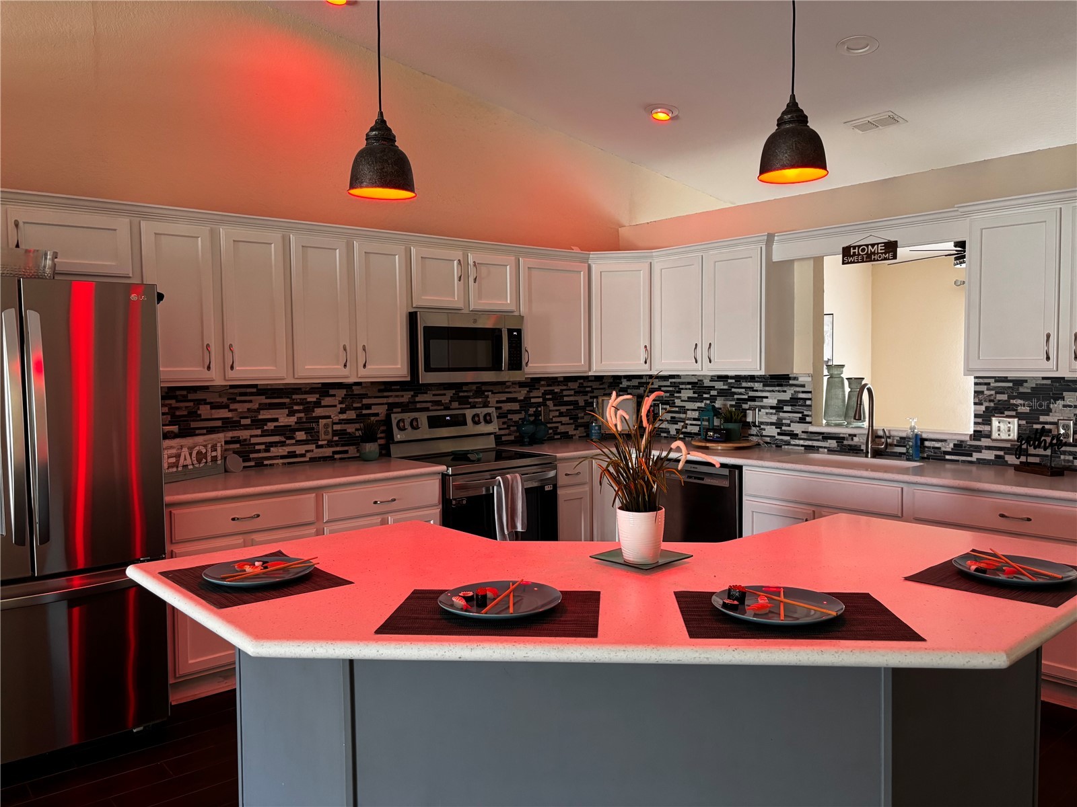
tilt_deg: -2.8
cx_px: 538
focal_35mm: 26
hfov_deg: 67.3
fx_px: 809
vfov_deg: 53.1
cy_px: 404
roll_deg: +0.8
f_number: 1.6
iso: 250
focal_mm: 5.96
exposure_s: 1/42
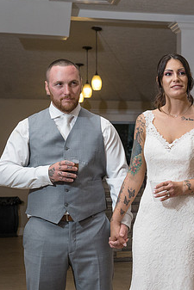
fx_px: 880
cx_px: 225
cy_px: 141
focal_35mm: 109
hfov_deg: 12.3
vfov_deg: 18.7
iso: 2000
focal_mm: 60
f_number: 5.6
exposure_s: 1/200
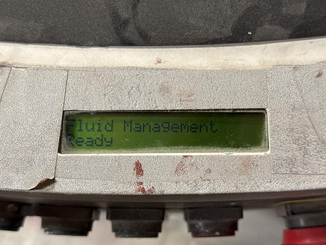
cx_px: 163
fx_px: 452
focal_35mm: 48
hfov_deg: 39.7
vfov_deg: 30.3
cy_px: 122
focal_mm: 6.76
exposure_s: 1/33
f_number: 1.78
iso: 200
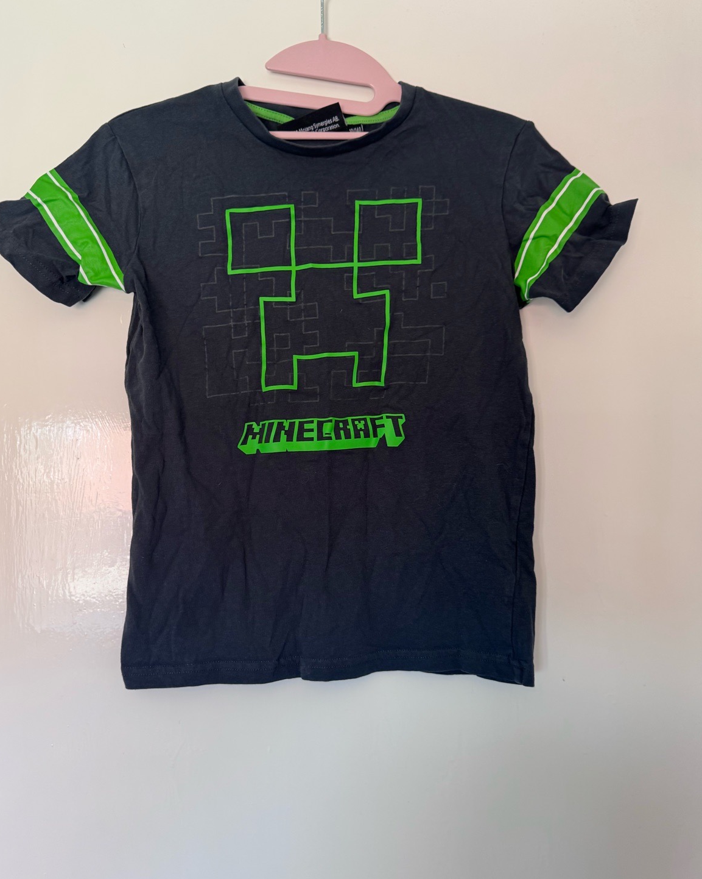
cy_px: 430
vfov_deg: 66.0
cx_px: 340
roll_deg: +2.9
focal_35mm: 26
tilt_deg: +1.9
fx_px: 675
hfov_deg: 54.9
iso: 125
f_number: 1.78
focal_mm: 6.76
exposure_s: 1/50
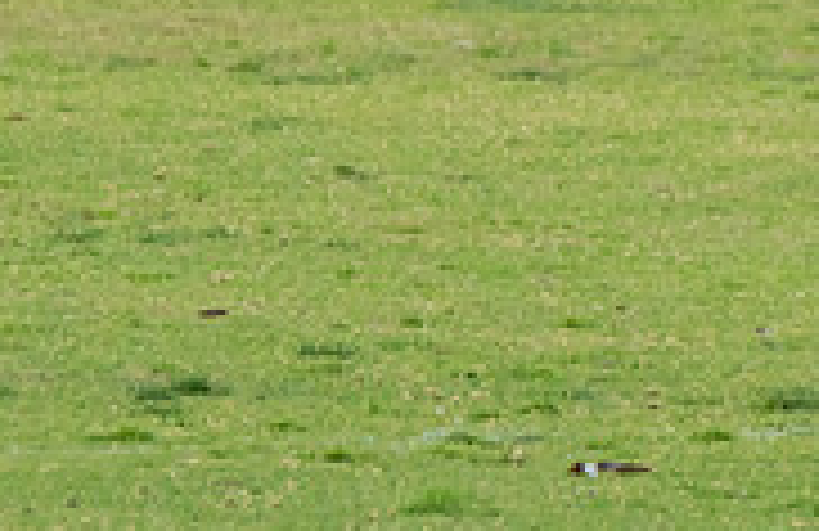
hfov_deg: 1.0
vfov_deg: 0.7
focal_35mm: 2066
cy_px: 60
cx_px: 1004
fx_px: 46604
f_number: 7.1
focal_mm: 380
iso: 1250
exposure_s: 1/2000
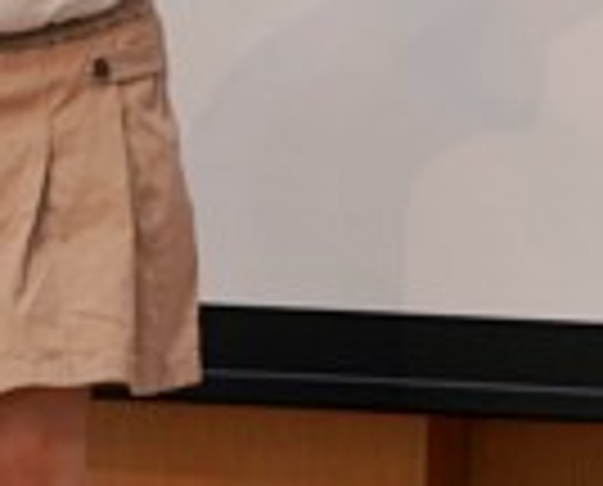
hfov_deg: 2.2
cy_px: -567
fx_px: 15411
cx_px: 202
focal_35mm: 861
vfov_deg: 1.8
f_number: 4
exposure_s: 1/160
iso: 500
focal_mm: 137
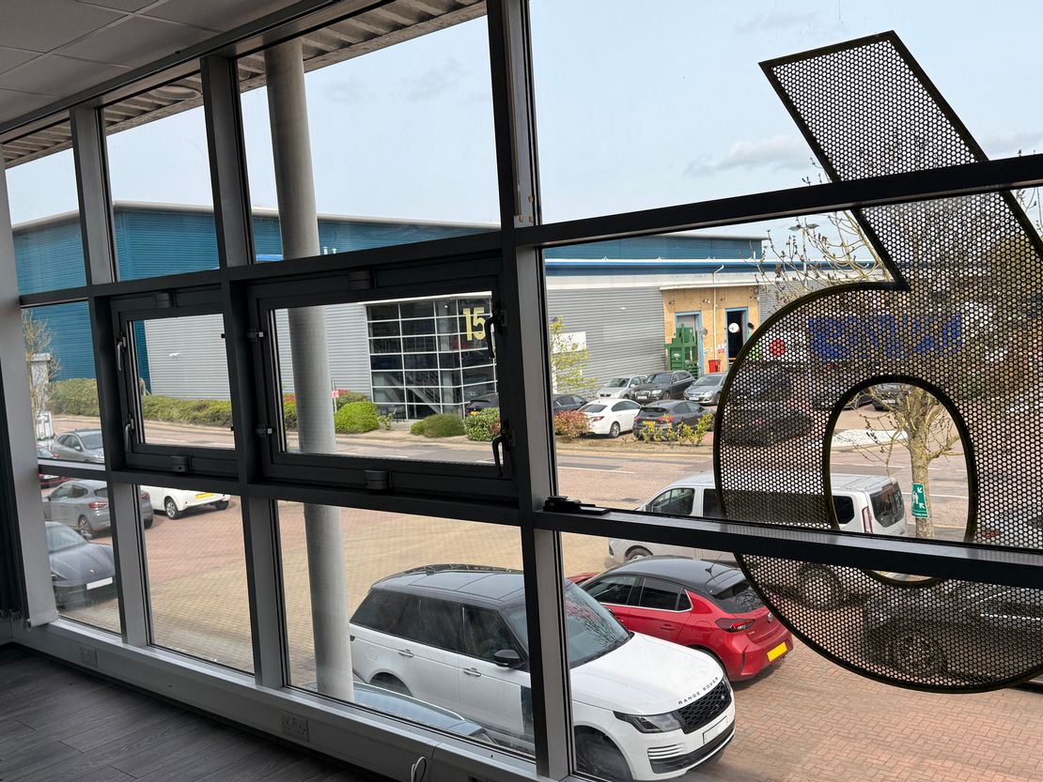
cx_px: 522
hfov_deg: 71.6
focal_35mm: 24
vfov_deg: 56.8
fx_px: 723
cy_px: 391
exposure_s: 1/1292
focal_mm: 6.76
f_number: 1.78
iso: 80
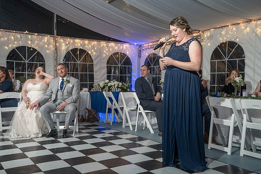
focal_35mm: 39
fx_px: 281
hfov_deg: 49.8
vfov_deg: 34.4
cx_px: 142
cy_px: 95
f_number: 5.6
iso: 2000
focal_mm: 34
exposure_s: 1/250
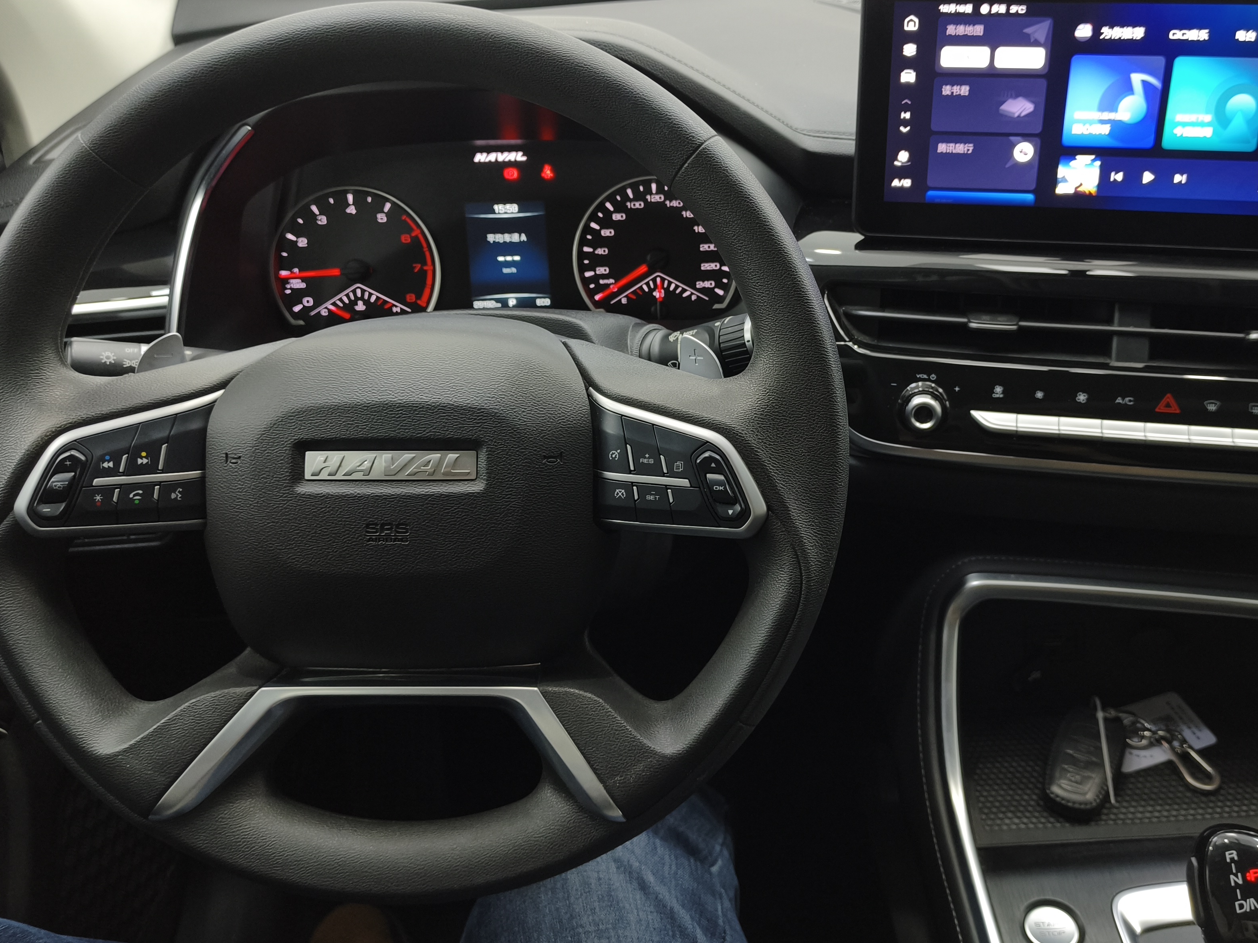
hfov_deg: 59.6
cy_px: 423
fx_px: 1090
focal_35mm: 30
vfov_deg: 46.7
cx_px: 734
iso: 250
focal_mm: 5.56
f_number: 1.88
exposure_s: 1/53.3
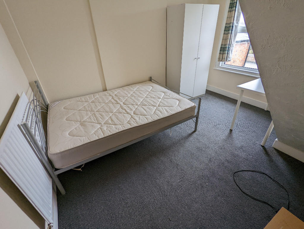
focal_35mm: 16
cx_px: 152
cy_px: 114
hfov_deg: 94.4
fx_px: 141
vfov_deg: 78.2
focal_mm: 2.35
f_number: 2.2
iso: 121
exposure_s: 1/77.9
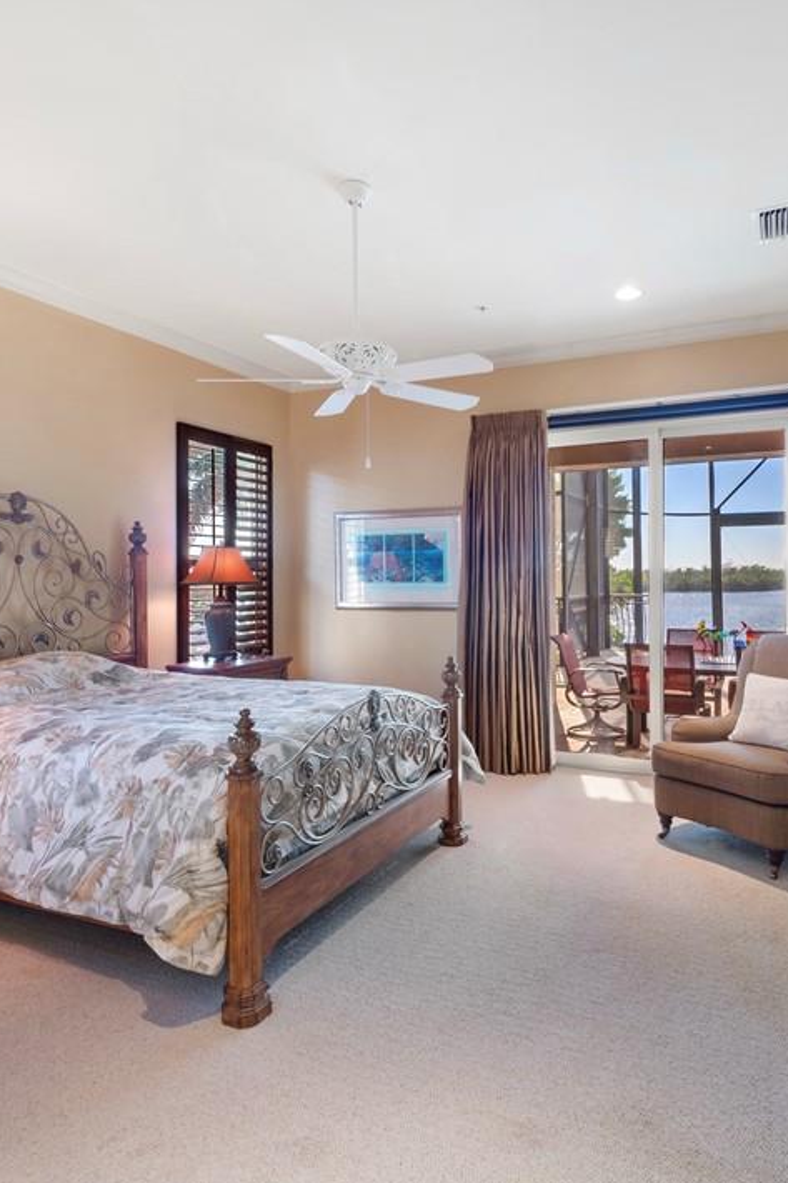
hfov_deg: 58.9
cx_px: 480
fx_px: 690
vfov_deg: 81.2
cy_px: 582
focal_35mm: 21
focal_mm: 7
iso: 200
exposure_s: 1/3
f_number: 7.1
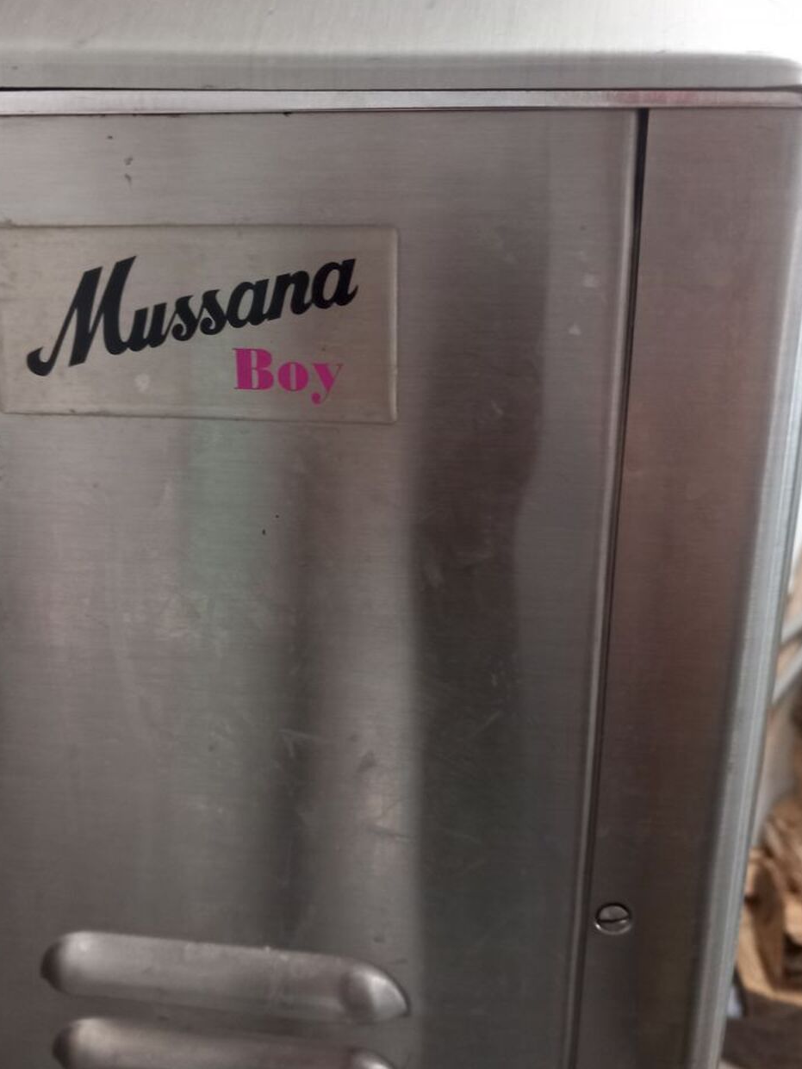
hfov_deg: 48.2
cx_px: 398
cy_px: 527
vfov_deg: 61.7
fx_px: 896
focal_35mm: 29
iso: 500
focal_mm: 4
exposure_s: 1/25
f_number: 1.8
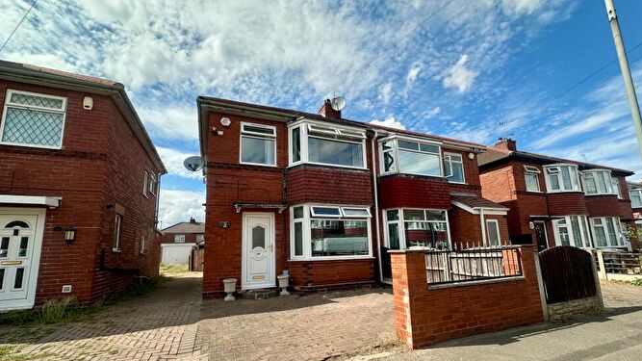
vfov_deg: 66.8
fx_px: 272
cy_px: 206
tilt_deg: +9.6
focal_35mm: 16
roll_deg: +2.3
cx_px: 321
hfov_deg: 99.4
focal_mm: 2.22
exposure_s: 1/1531
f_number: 2.2
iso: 40
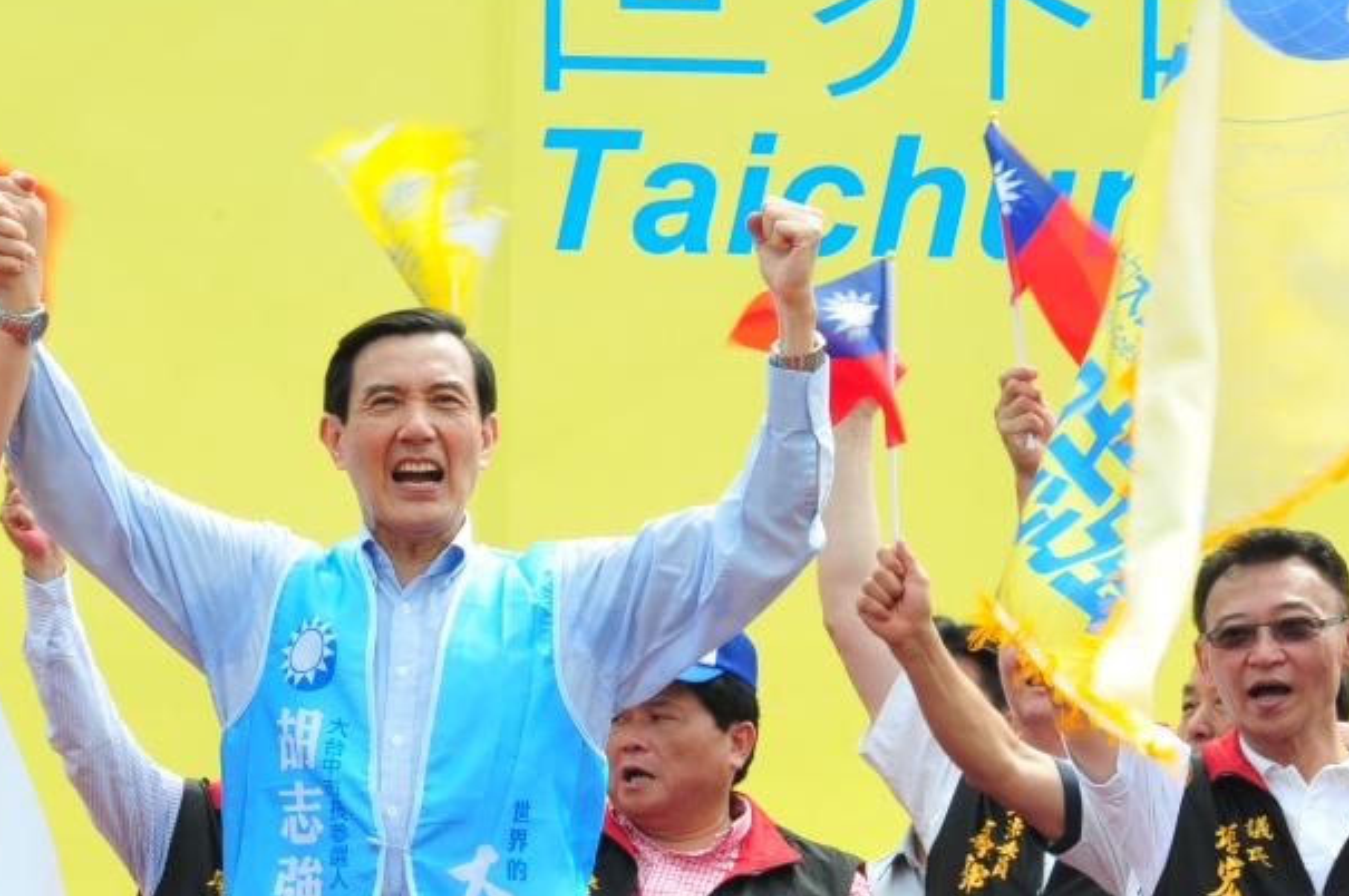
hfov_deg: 10.1
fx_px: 7599
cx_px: 252
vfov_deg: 6.7
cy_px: 693
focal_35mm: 203
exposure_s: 1/100
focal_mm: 80
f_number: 16
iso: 500
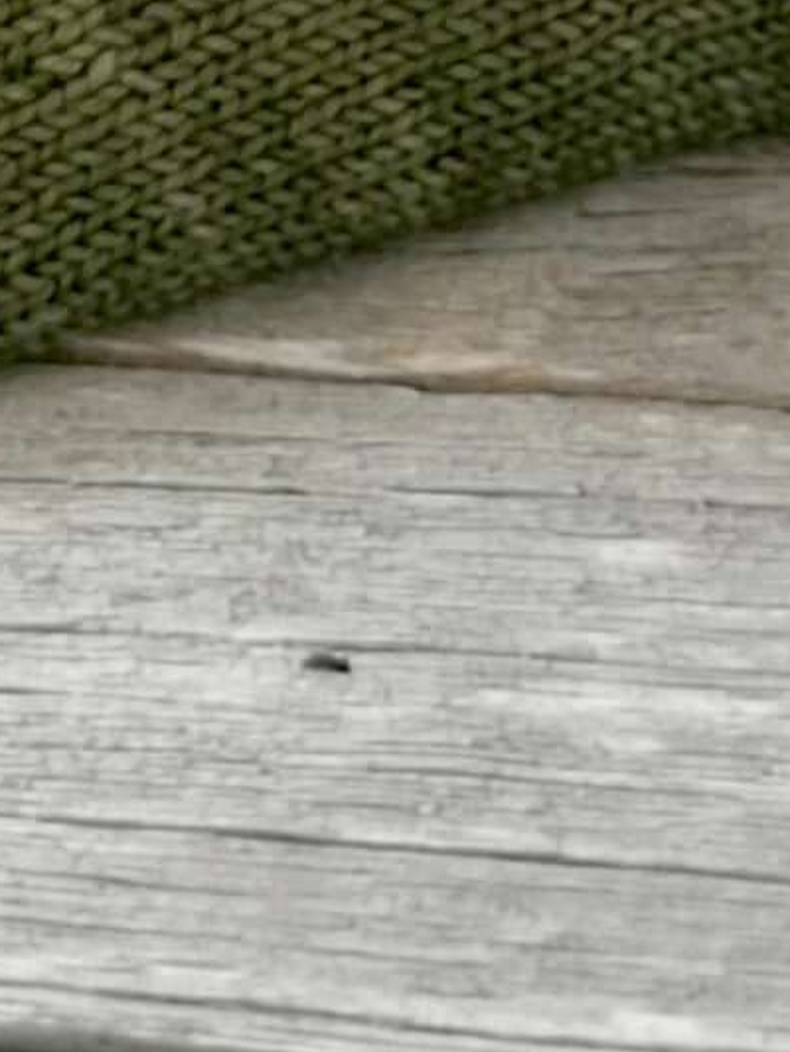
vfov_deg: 10.5
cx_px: -59
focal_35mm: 173
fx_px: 5262
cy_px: -1014
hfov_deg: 8.5
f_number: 4
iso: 50
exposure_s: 1/242
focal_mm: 3.95
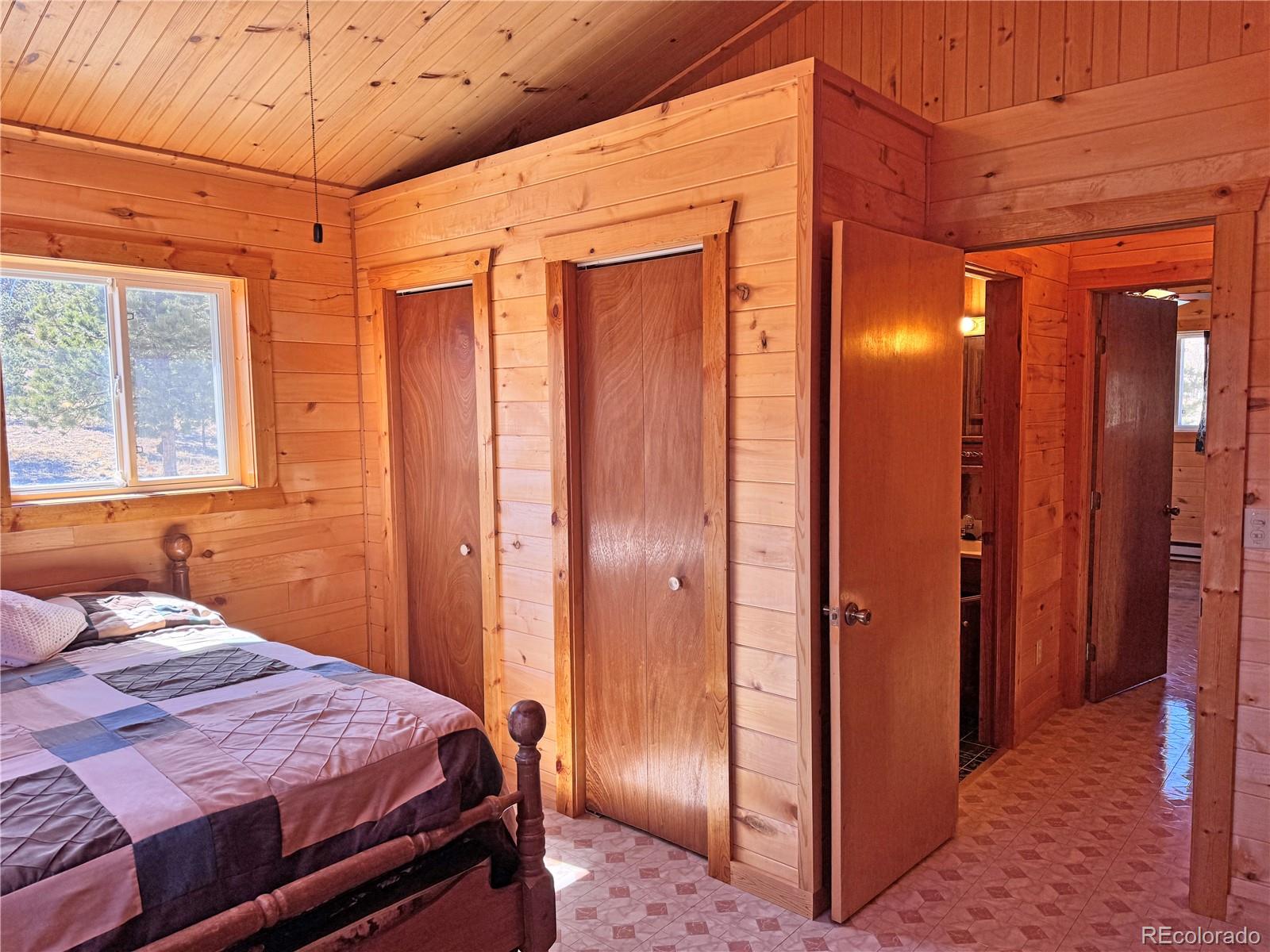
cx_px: 635
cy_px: 476
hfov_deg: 71.6
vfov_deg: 56.8
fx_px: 881
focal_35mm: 24
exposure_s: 1/491
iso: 80
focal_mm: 6.76
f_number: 1.78
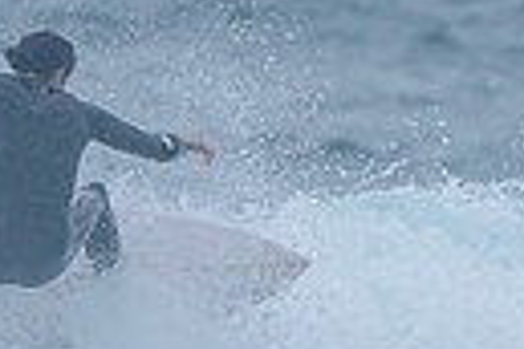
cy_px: 594
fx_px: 39981
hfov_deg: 0.8
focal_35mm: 2747
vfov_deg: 0.5
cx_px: -26
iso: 560
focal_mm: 500
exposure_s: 1/1250
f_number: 5.6
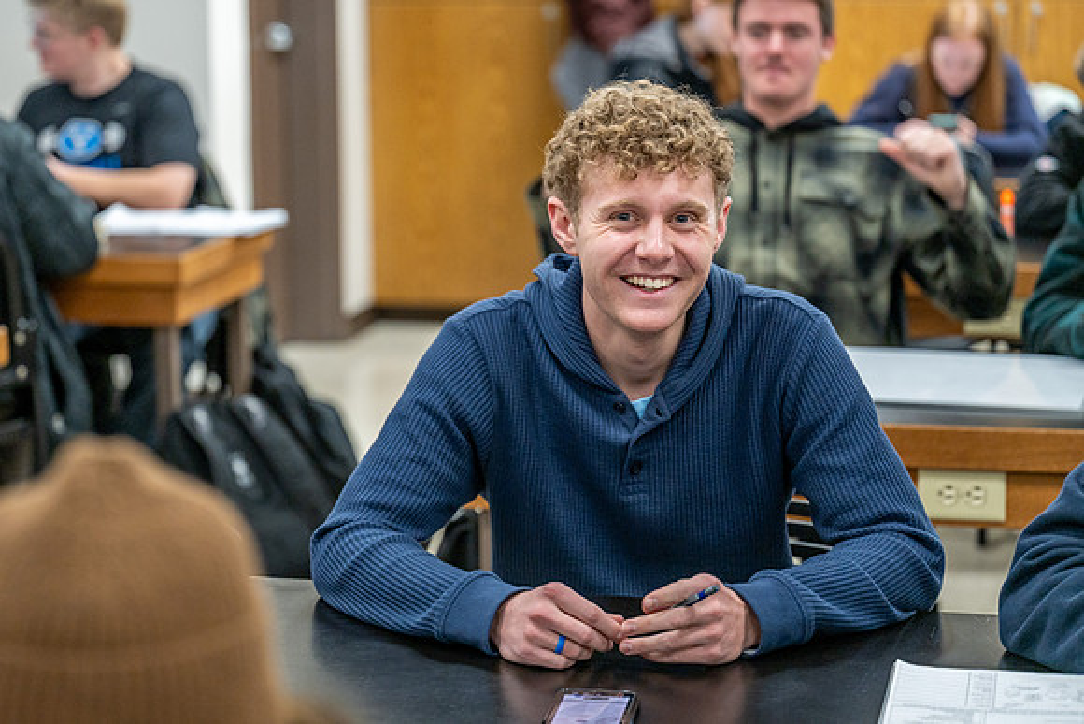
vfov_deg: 15.5
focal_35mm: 88
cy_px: 294
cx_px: 440
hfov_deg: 23.1
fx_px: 2649
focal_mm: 74
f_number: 2.8
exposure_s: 1/100
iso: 640
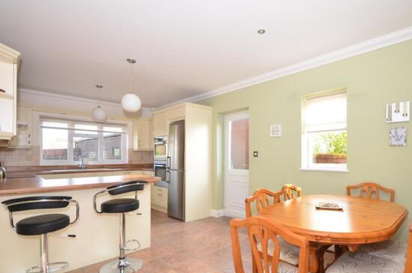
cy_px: 154
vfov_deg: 62.5
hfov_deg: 85.1
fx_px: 224
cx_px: 222
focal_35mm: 20
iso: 640
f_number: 6.3
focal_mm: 11
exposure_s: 1/125
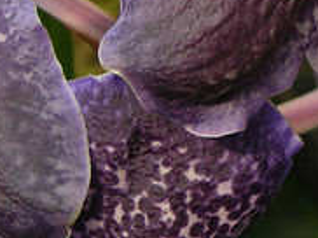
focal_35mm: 335
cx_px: 414
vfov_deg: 4.4
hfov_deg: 5.9
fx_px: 3073
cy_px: -122
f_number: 4.7
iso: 143
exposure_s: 1/73.3
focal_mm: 17.1
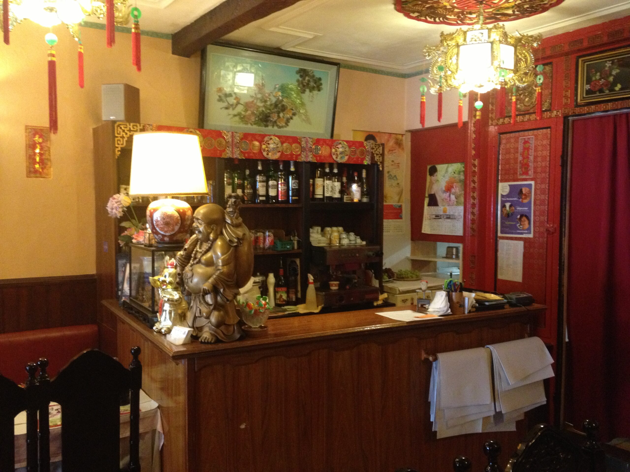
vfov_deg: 40.7
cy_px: 236
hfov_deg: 52.6
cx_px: 315
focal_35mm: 35
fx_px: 637
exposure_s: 1/20
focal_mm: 4.28
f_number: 2.4
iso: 400
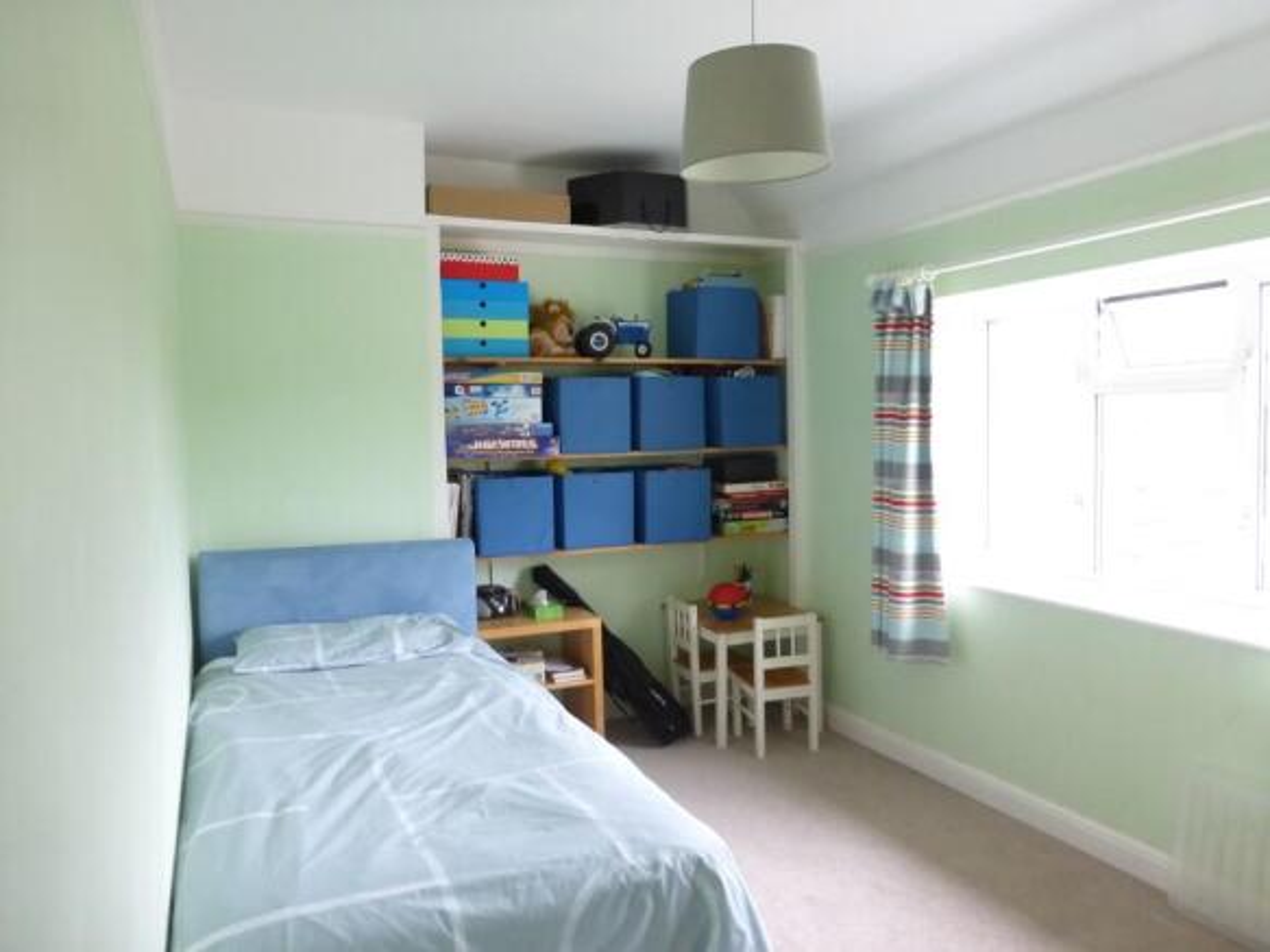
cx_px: 635
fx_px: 880
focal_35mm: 24
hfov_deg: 71.6
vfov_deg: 56.8
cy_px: 476
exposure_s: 1/30
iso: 400
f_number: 3.3
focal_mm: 4.3
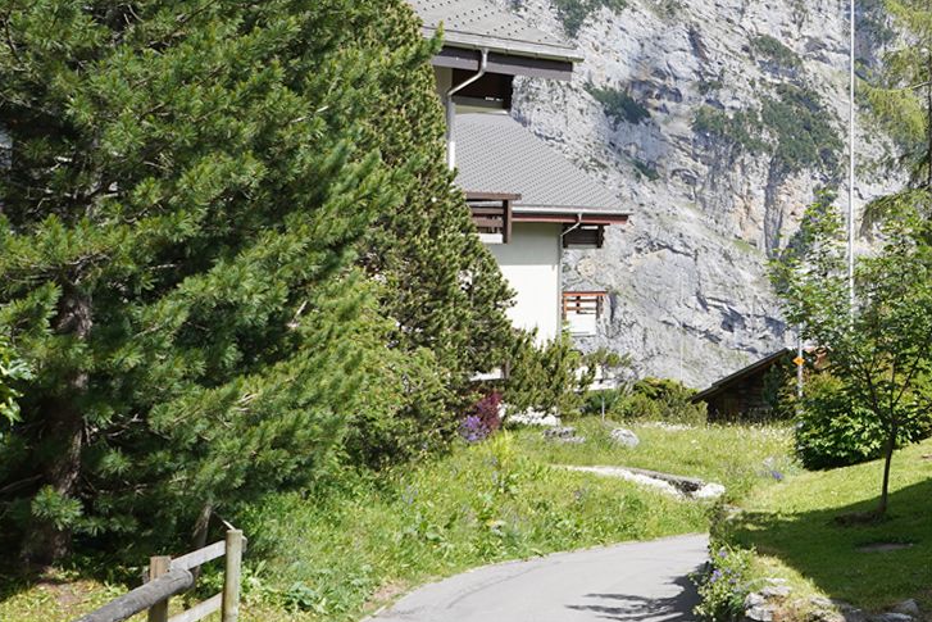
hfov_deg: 26.1
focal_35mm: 66
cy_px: 115
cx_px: 1210
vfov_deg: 20.4
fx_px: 1709
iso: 100
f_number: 10
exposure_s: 1/100
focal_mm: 24
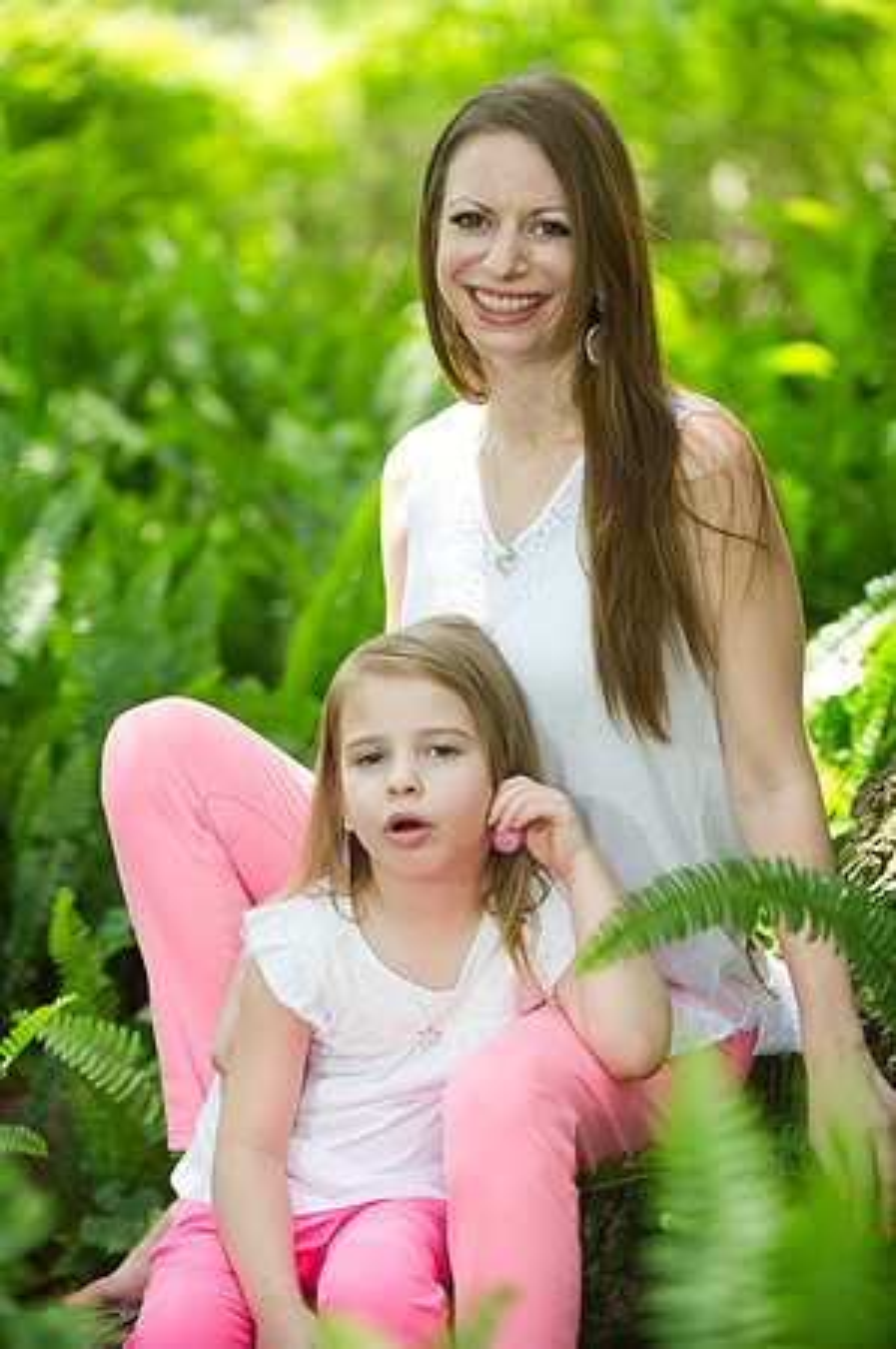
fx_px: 3817
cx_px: 448
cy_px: 674
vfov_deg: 20.0
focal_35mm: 102
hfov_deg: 13.4
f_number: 2.8
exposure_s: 1/200
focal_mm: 102
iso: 200
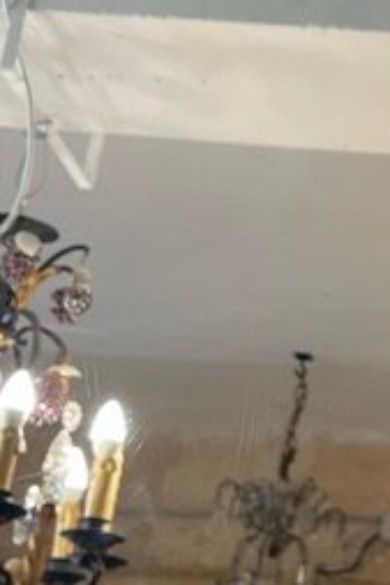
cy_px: 193
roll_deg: -1.7
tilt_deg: +15.0
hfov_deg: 12.0
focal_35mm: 109
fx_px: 1774
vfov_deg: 18.7
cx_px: 591
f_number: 1.6
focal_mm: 5.1
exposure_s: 1/121
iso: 80
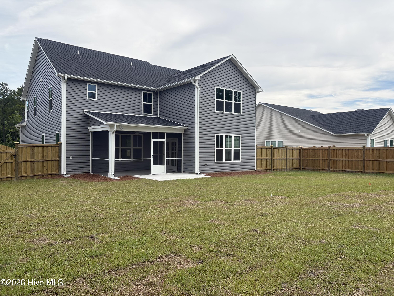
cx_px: 197
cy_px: 148
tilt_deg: +0.3
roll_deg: +0.0
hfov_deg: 67.3
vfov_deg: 53.1
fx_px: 296
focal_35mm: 26
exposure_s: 1/2451
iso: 50
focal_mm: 5.96
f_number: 1.6
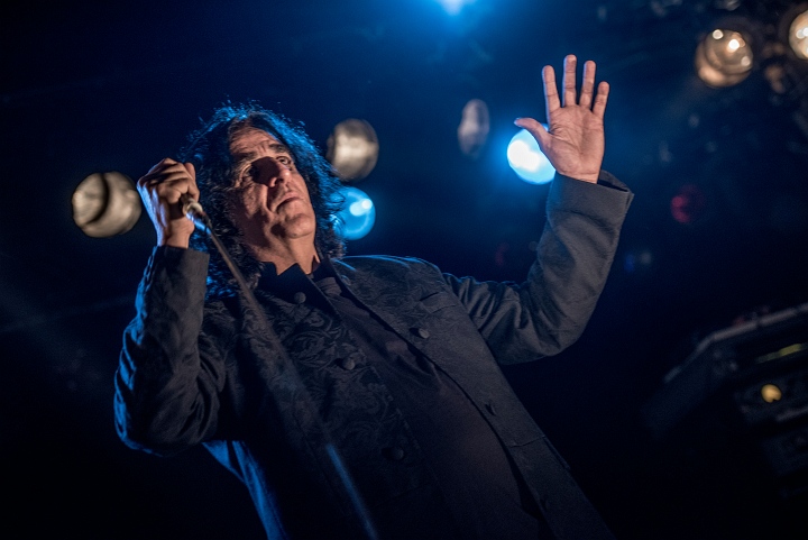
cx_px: 404
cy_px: 270
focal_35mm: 82
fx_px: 1841
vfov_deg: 16.7
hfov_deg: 24.7
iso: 800
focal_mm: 82
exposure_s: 1/100
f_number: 2.8
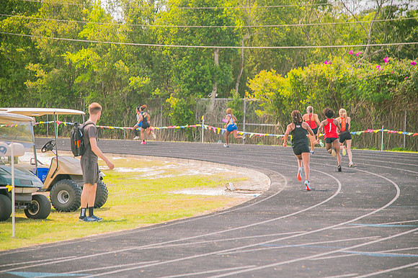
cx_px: 209
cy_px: 139
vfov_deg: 12.2
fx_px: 1300
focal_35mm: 112
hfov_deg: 18.3
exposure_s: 1/200
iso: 200
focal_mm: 112
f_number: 4
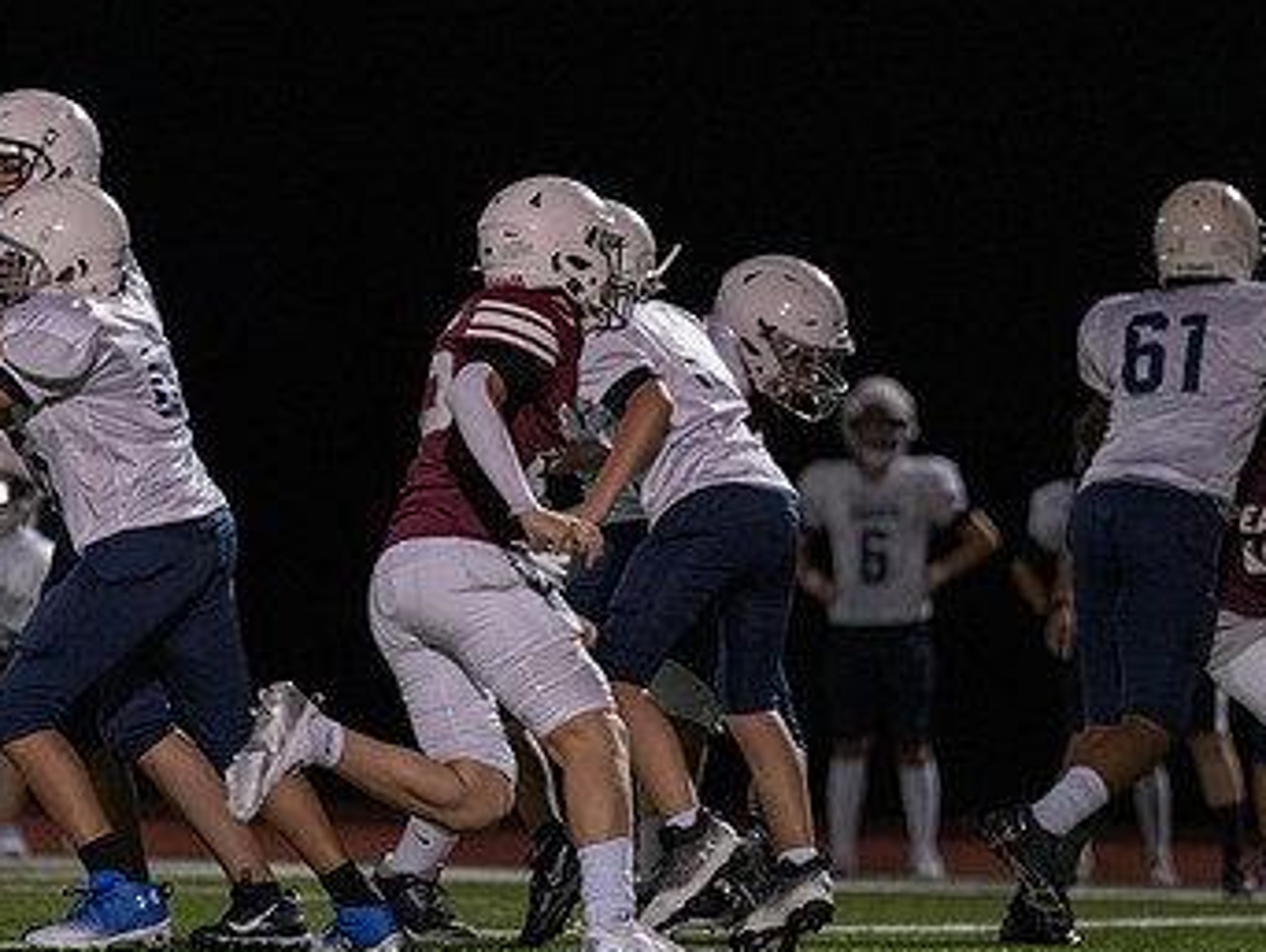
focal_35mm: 440
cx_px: 272
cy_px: 442
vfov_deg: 3.4
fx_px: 16103
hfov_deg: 4.5
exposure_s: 1/1000
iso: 2500
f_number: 2.8
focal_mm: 200
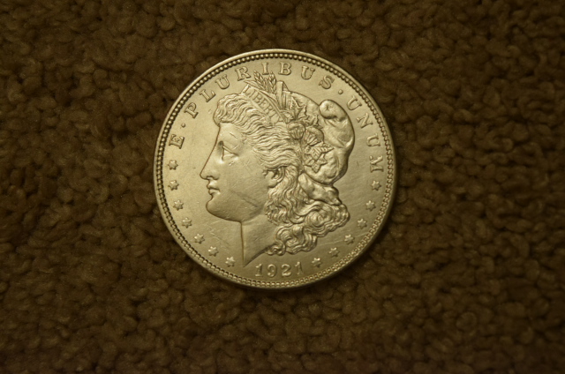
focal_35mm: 82
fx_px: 1292
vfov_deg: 16.5
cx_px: 282
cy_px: 187
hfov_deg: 24.7
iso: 1100
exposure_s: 1/125
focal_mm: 55
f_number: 5.6
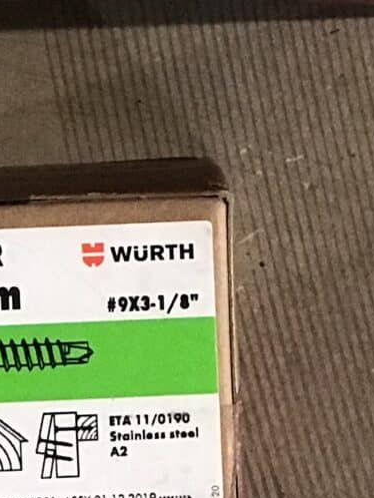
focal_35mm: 234
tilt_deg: -87.5
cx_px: 252
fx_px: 3372
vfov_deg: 8.4
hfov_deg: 6.3
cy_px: 48
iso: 640
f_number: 2.8
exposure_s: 1/89
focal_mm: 6.6
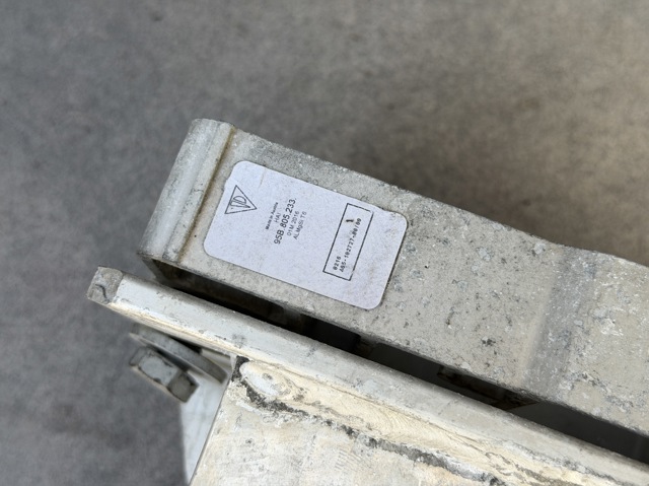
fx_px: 899
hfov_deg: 39.7
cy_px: 243
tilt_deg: -73.9
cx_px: 324
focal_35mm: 48
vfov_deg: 30.2
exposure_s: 1/364
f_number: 1.78
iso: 64
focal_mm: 6.76
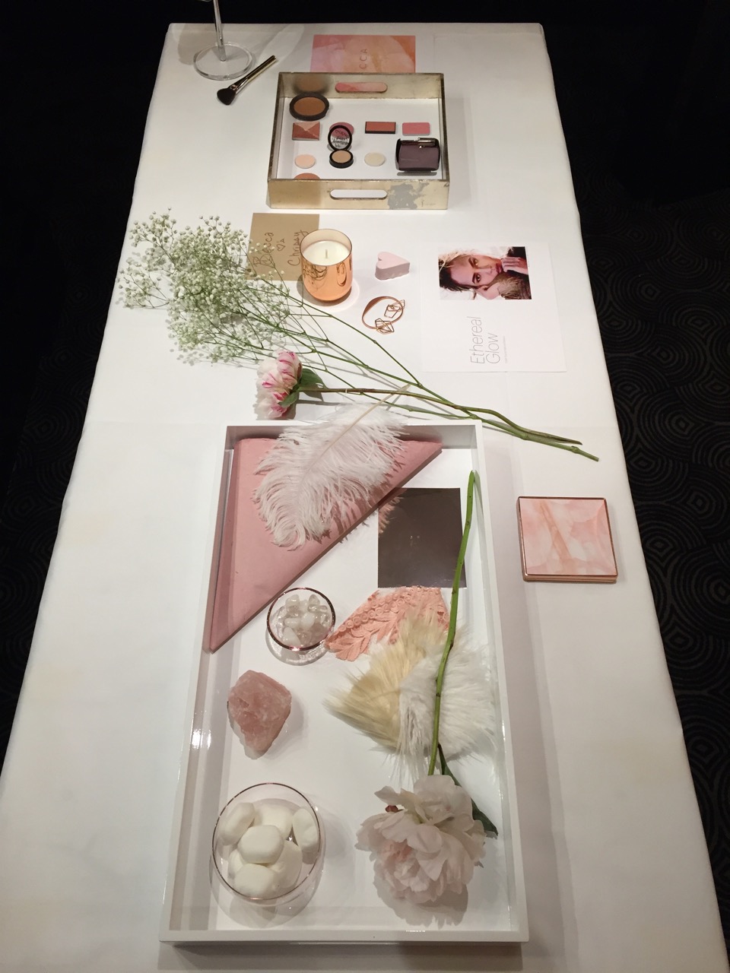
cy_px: 486
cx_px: 365
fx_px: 815
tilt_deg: -58.0
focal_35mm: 29
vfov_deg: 61.7
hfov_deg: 48.2
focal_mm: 4.15
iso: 40
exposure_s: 1/30
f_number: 2.2
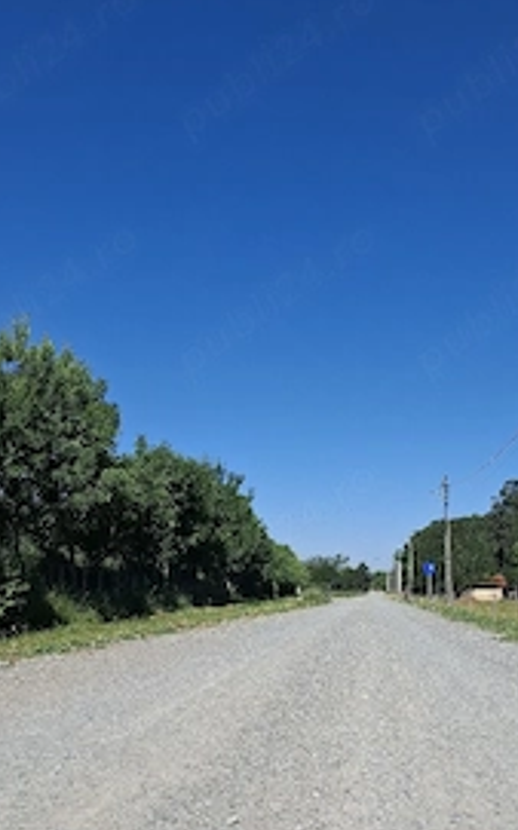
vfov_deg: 52.6
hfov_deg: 35.0
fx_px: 814
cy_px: 576
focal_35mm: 36
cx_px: 337
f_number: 1.8
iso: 50
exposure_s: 1/3333
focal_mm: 5.54
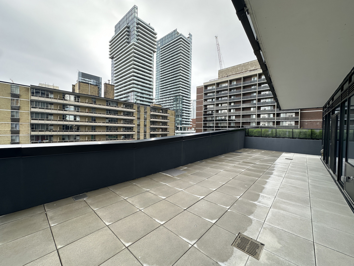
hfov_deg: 102.1
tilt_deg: -1.7
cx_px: 177
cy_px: 133
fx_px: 143
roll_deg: -1.8
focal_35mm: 14
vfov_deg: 85.7
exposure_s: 1/186
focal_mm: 2.22
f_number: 2.2
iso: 40
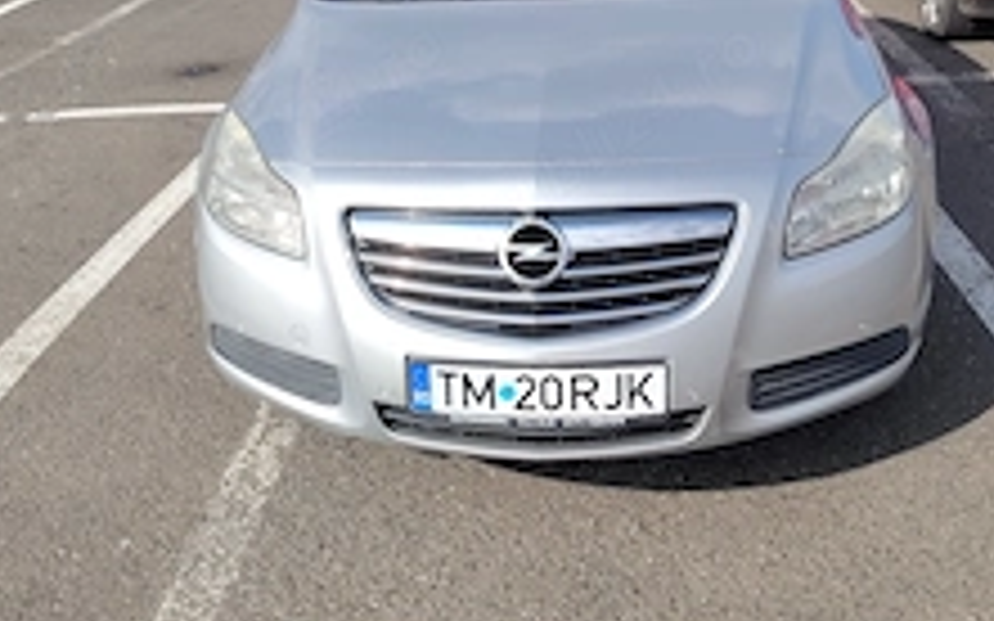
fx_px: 1246
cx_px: 454
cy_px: 212
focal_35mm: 46
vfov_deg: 27.8
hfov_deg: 43.5
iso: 100
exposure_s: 1/803
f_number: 1.75
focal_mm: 5.25
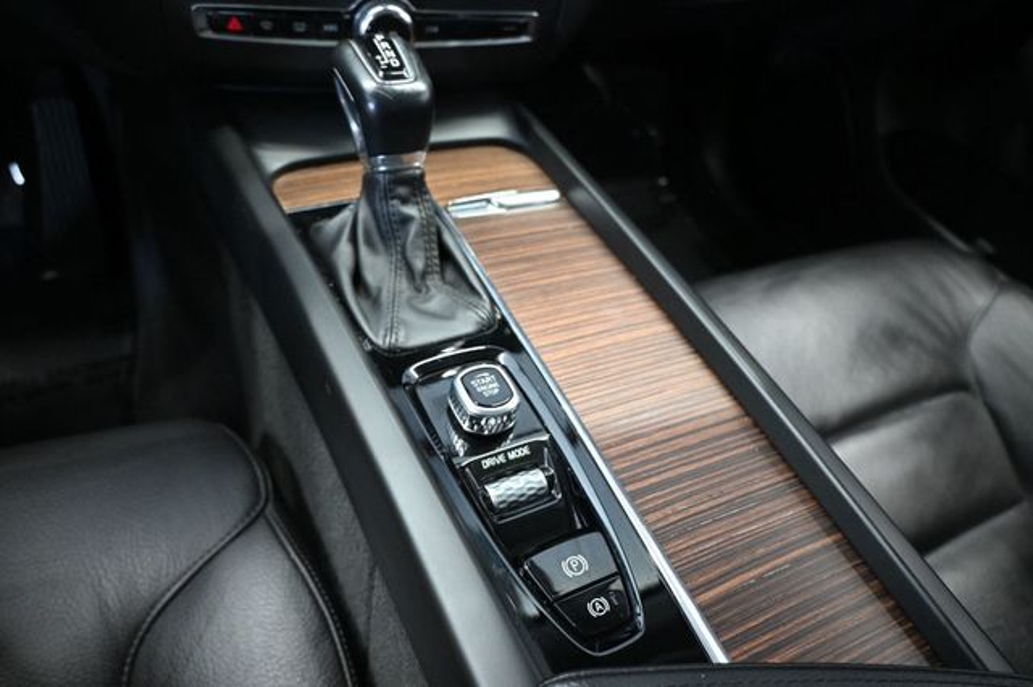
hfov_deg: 70.5
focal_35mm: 26
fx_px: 731
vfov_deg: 50.4
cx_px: 516
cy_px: 344
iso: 4000
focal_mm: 17
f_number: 3.5
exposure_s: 1/60
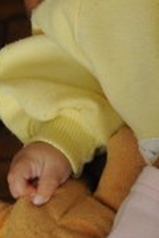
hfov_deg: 6.9
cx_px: 296
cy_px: 86
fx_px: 1279
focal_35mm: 193
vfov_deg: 10.7
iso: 1600
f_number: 5
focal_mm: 34
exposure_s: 1/100
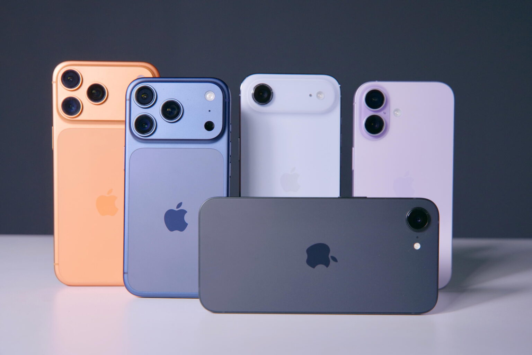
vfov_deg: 23.8
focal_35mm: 57
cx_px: 266
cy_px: 178
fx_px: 842
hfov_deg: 35.1
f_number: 7.1
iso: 1250
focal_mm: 57
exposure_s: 1/50
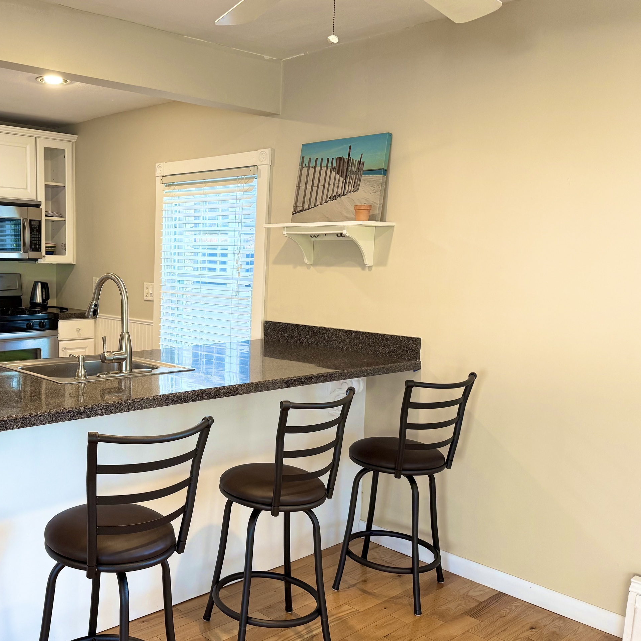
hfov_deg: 46.9
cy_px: 335
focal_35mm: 34
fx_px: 712
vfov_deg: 48.4
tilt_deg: -6.0
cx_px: 169
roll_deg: -1.3
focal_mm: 6.76
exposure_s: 1/120
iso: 200
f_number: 1.78
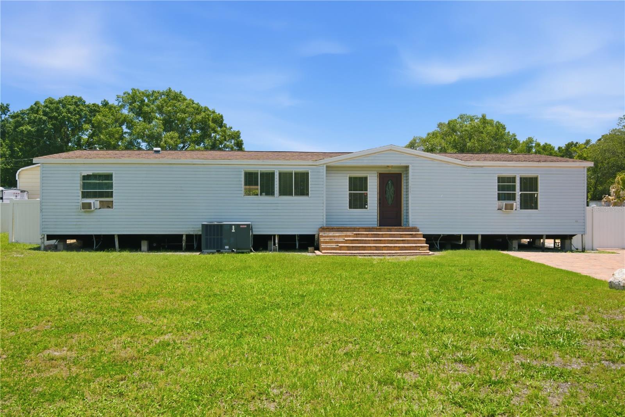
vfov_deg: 43.6
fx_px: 521
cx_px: 312
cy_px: 208
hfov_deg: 61.9
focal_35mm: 30
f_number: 9
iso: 200
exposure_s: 1/500
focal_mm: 30
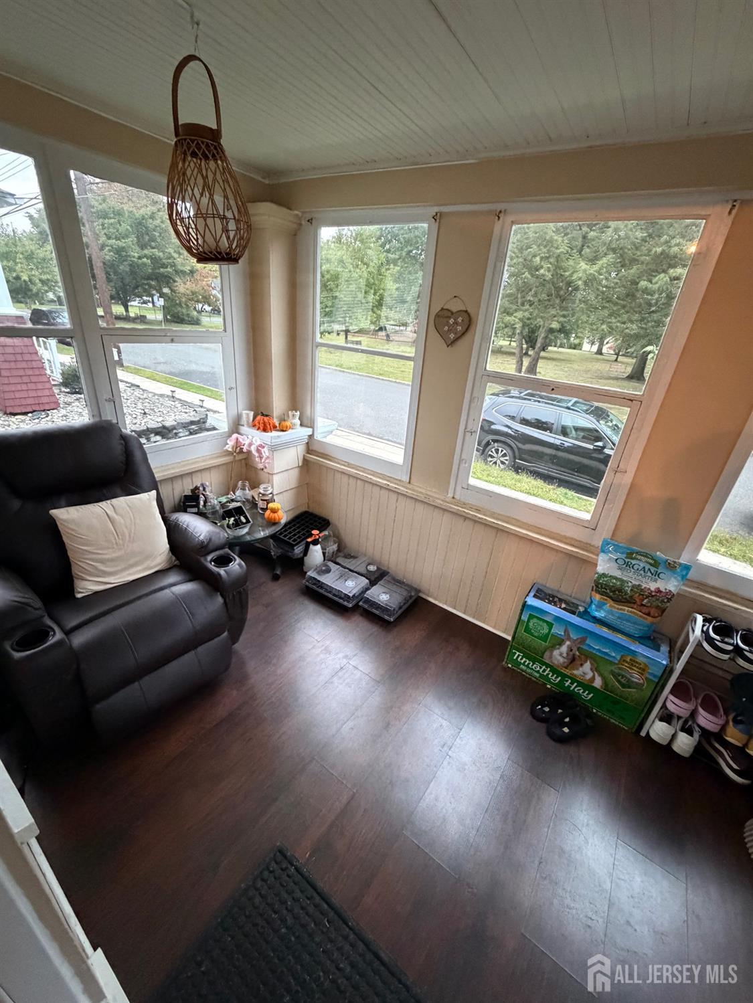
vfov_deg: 102.0
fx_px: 406
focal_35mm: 14
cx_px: 376
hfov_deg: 85.7
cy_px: 502
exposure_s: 1/60
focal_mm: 2.22
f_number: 2.2
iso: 1250
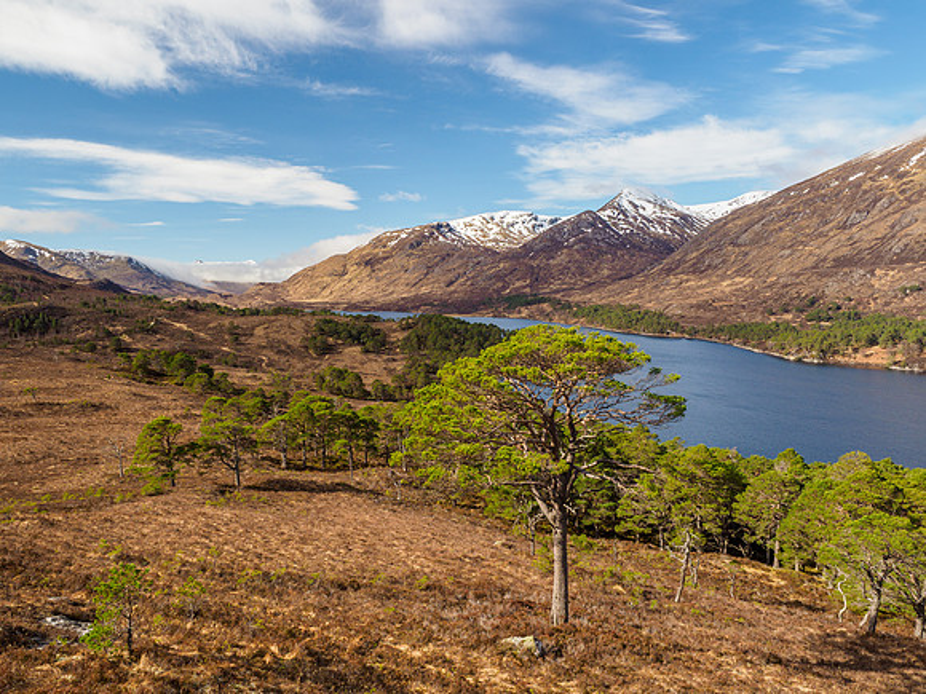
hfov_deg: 71.6
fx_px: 642
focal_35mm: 24
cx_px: 463
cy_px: 347
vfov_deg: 56.8
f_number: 7.1
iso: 200
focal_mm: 12
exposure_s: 1/160
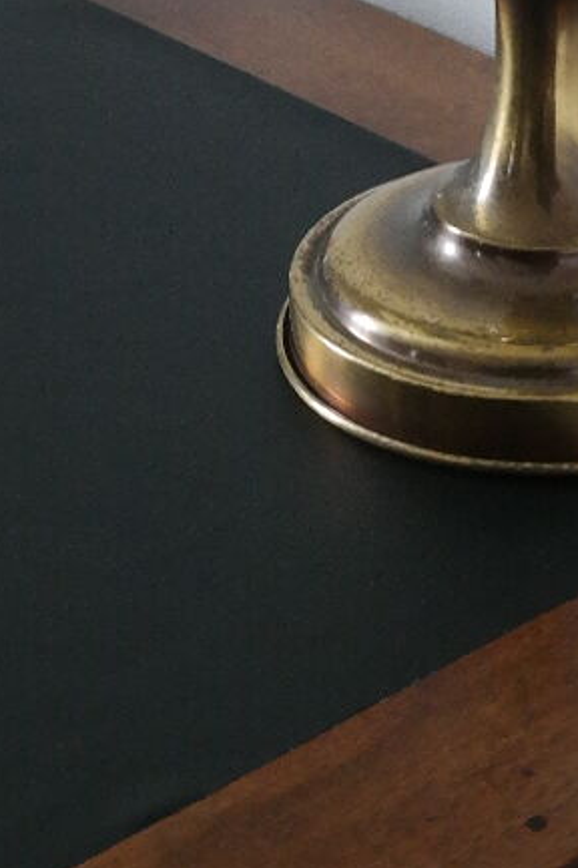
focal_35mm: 120
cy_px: 848
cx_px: 277
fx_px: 2890
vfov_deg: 16.7
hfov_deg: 11.4
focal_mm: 20
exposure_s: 1/30
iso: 1600
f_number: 5.6
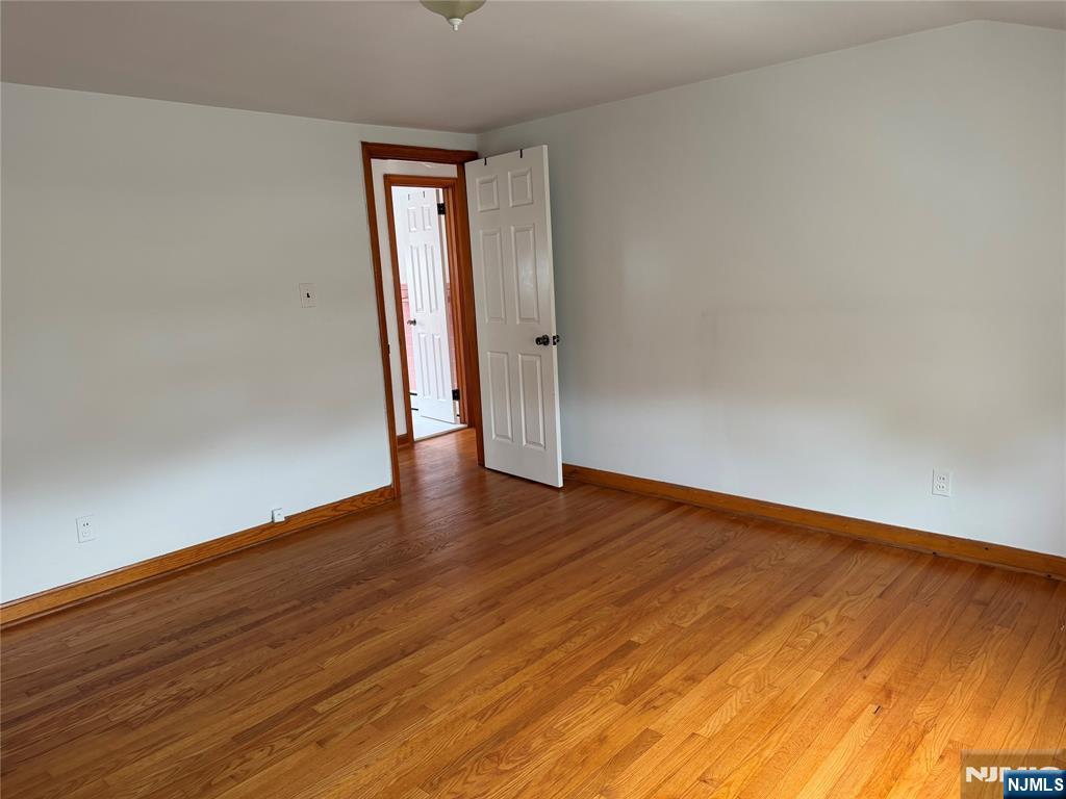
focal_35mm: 24
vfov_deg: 56.8
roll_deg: +3.4
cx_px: 533
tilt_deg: -9.3
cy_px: 400
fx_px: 739
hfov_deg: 71.6
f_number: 1.78
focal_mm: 6.76
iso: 200
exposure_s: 1/66
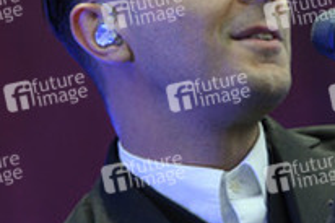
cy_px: 52
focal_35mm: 492
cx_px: 327
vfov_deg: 2.8
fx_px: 4575
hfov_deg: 4.2
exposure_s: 1/320
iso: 400
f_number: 2.8
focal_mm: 150
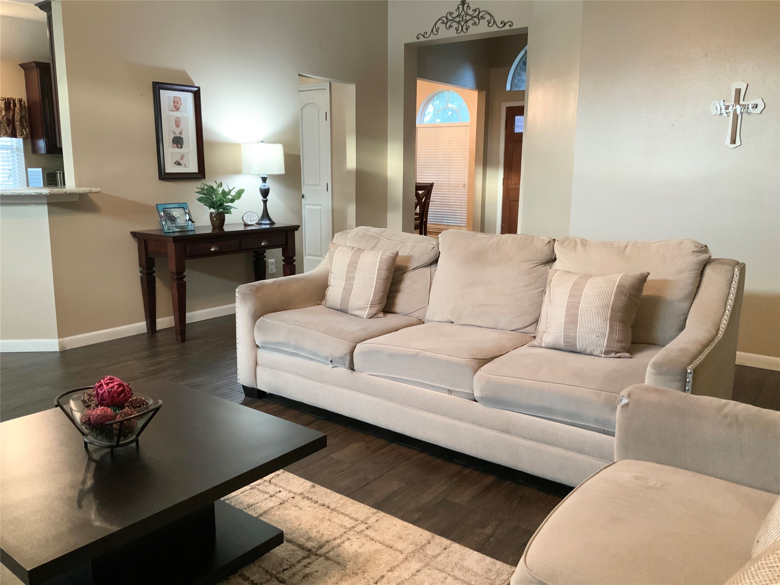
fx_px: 653
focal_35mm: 29
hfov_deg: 61.7
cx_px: 390
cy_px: 292
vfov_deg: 48.2
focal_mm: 3
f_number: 1.8
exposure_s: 1/40
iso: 200
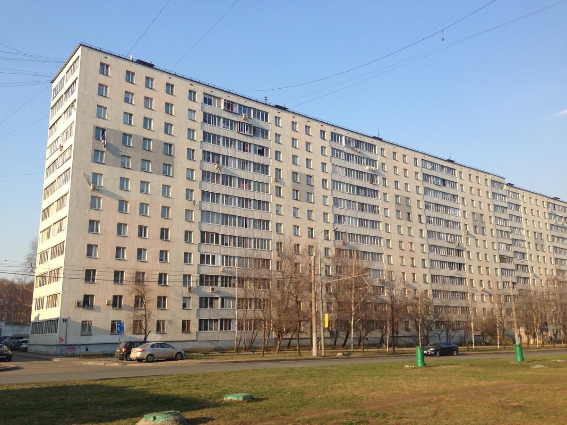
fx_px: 541
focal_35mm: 33
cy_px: 212
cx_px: 284
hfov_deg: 55.4
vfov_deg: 42.9
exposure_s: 1/763
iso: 50
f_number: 2.4
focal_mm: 4.12
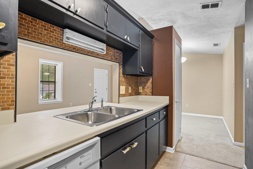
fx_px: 134
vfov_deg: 64.5
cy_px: 84
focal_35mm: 19
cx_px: 126
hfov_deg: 86.9
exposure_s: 10
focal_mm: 19
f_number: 9
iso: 100
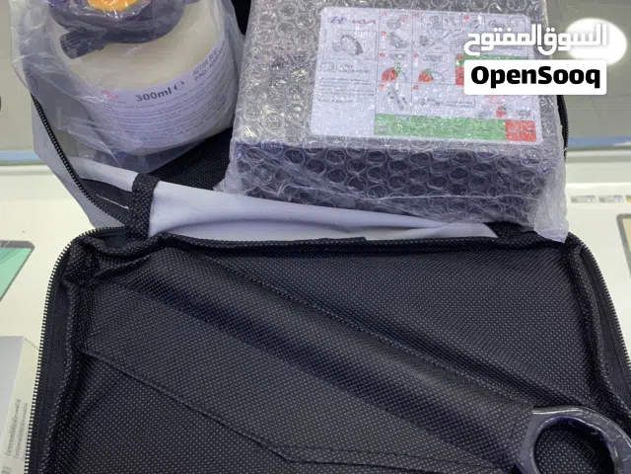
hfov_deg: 67.3
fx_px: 474
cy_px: 237
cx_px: 316
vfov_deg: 53.1
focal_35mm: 26
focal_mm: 4.25
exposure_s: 1/100
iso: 32
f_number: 1.8
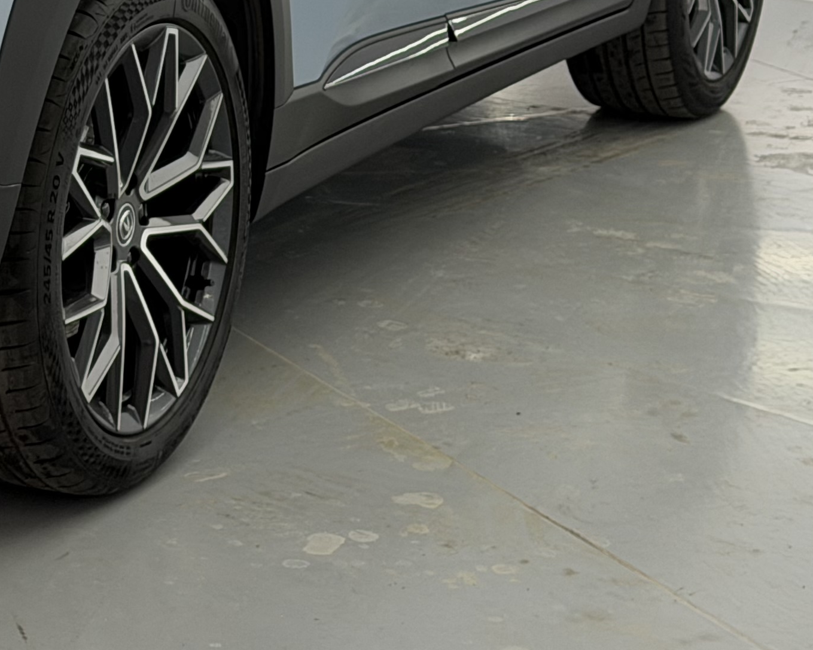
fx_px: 3344
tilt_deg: -9.3
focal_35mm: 139
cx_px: -223
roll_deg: -0.5
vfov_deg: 10.9
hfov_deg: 13.4
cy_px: -99
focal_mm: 6.76
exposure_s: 1/137
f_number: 1.78
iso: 50
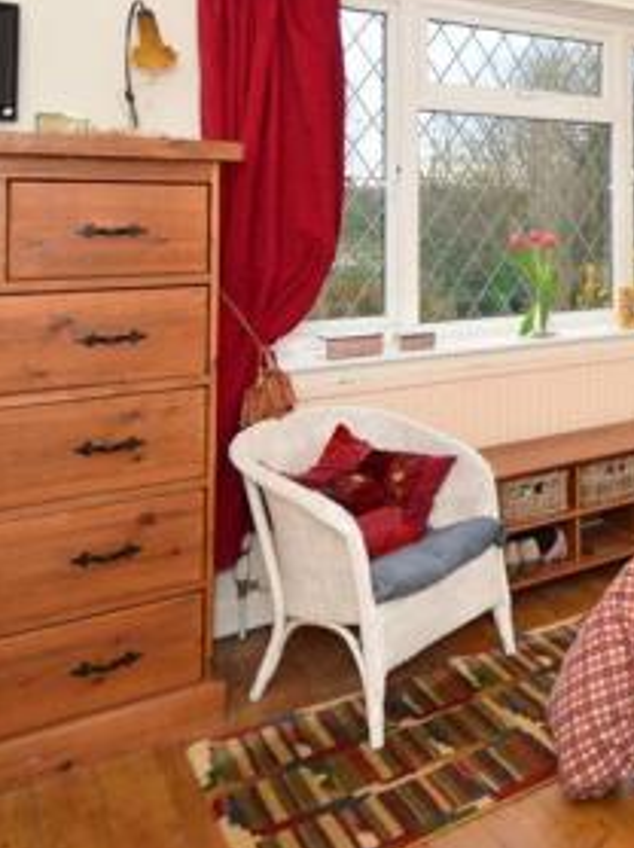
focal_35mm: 34
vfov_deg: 51.3
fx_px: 832
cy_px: 194
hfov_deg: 34.1
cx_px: 750
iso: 500
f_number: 6.3
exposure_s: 1/160
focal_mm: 10
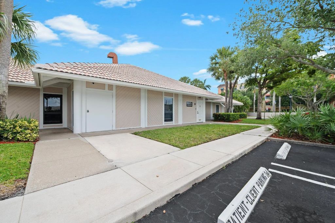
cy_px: 112
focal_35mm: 14
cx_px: 168
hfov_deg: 104.3
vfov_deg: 81.1
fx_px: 130
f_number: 8
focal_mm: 14
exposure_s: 1/200
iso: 200
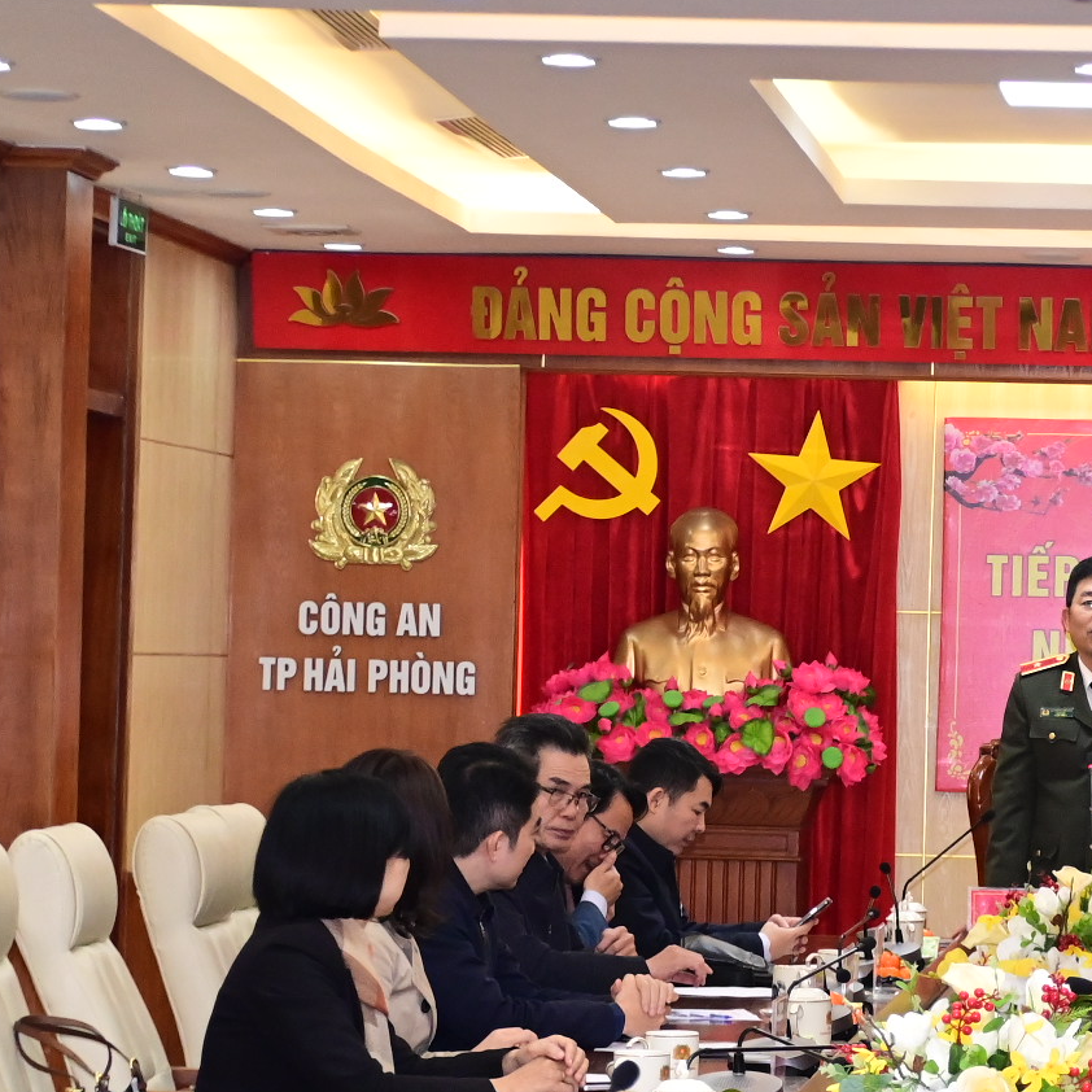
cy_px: 769
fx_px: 5104
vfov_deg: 12.2
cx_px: 914
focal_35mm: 143
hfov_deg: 12.2
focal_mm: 48
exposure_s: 1/200
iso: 2500
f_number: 4.5
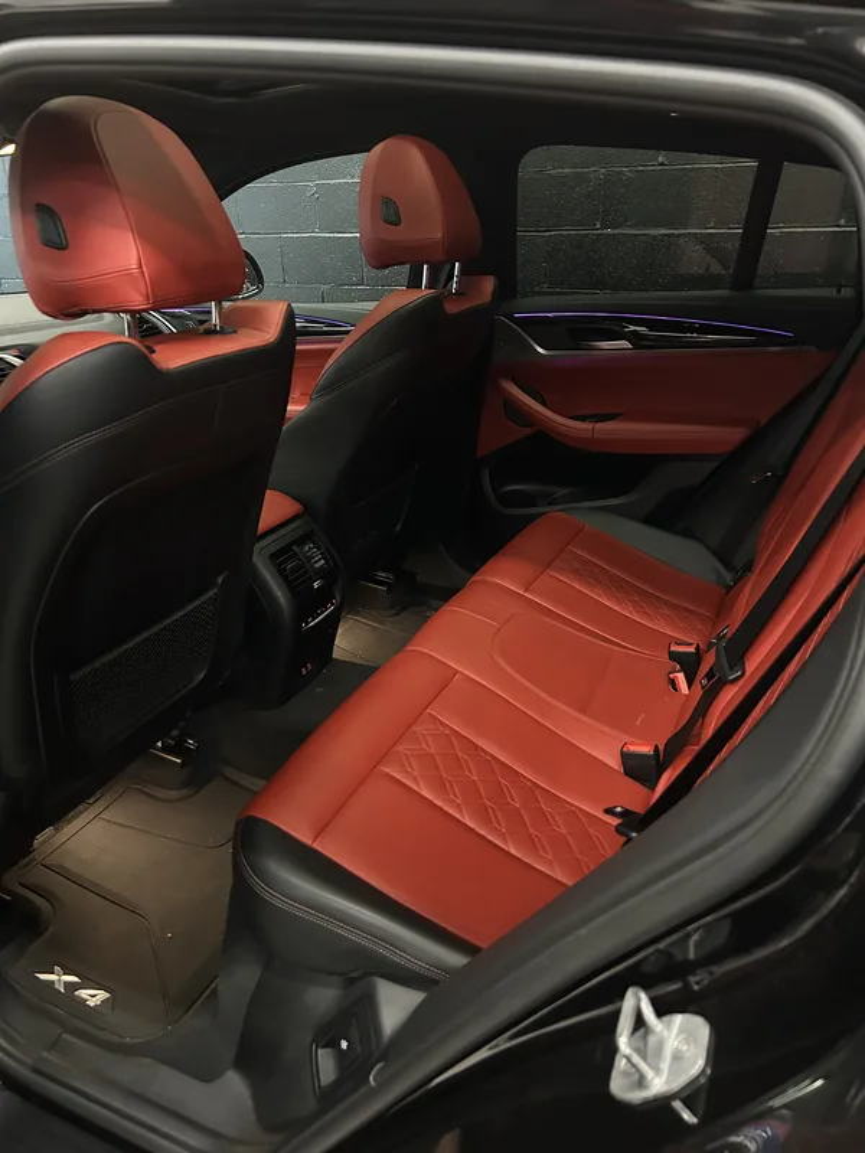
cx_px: 432
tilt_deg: -23.2
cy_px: 576
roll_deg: +1.7
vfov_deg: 67.3
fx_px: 866
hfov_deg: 53.1
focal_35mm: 26
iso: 500
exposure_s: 1/60
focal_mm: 5.7
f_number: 1.5
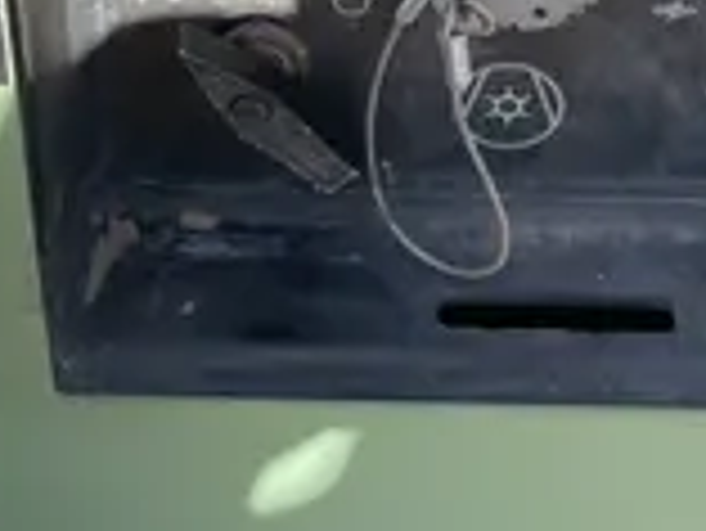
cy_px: -371
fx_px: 1857
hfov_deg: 21.4
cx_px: 522
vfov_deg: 14.6
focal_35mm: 91
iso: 32
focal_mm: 4.2
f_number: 1.6
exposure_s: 1/2174
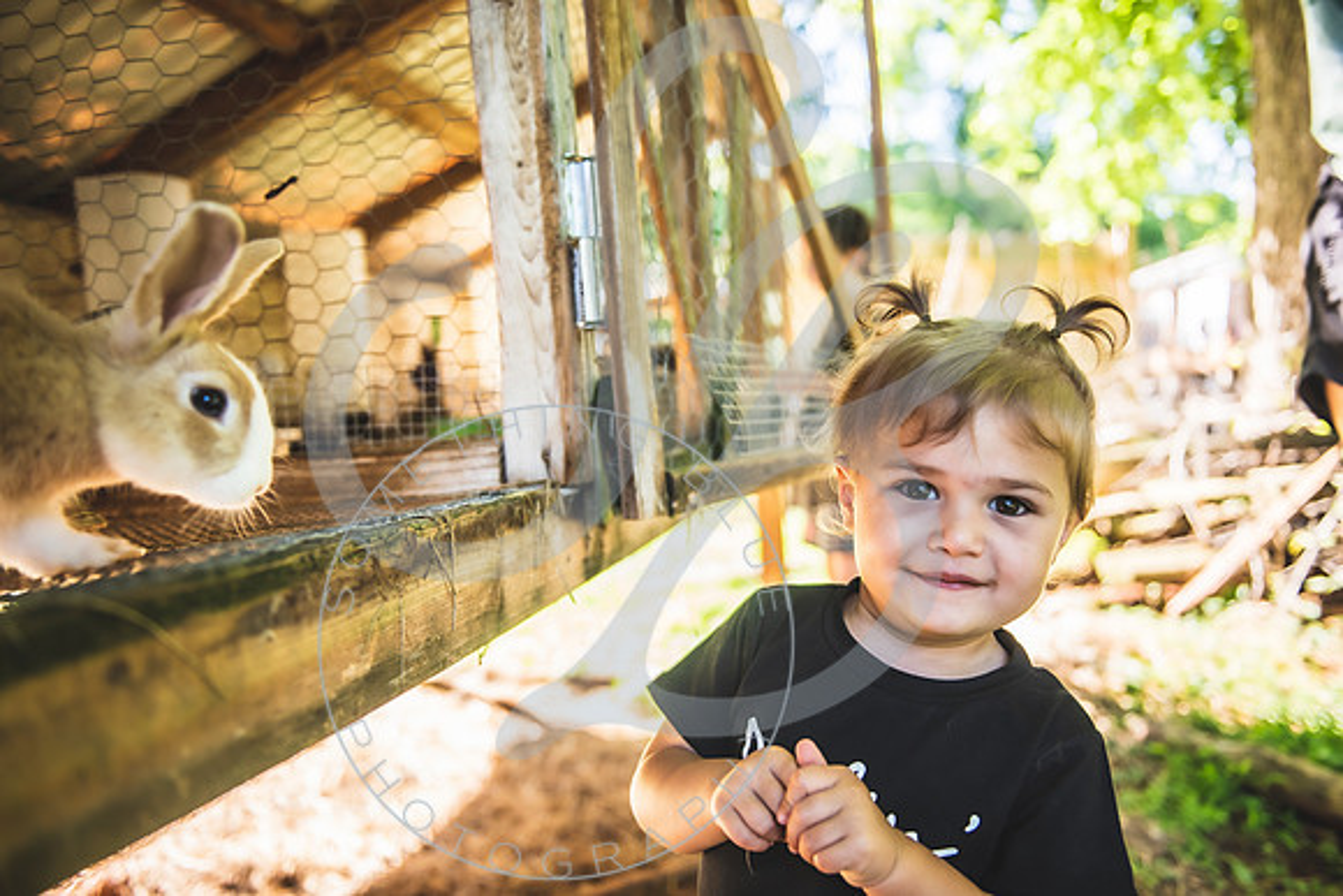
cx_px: 672
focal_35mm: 31
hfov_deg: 60.3
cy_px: 448
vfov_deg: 42.3
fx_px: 1157
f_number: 2.8
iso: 100
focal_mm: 31
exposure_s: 1/160
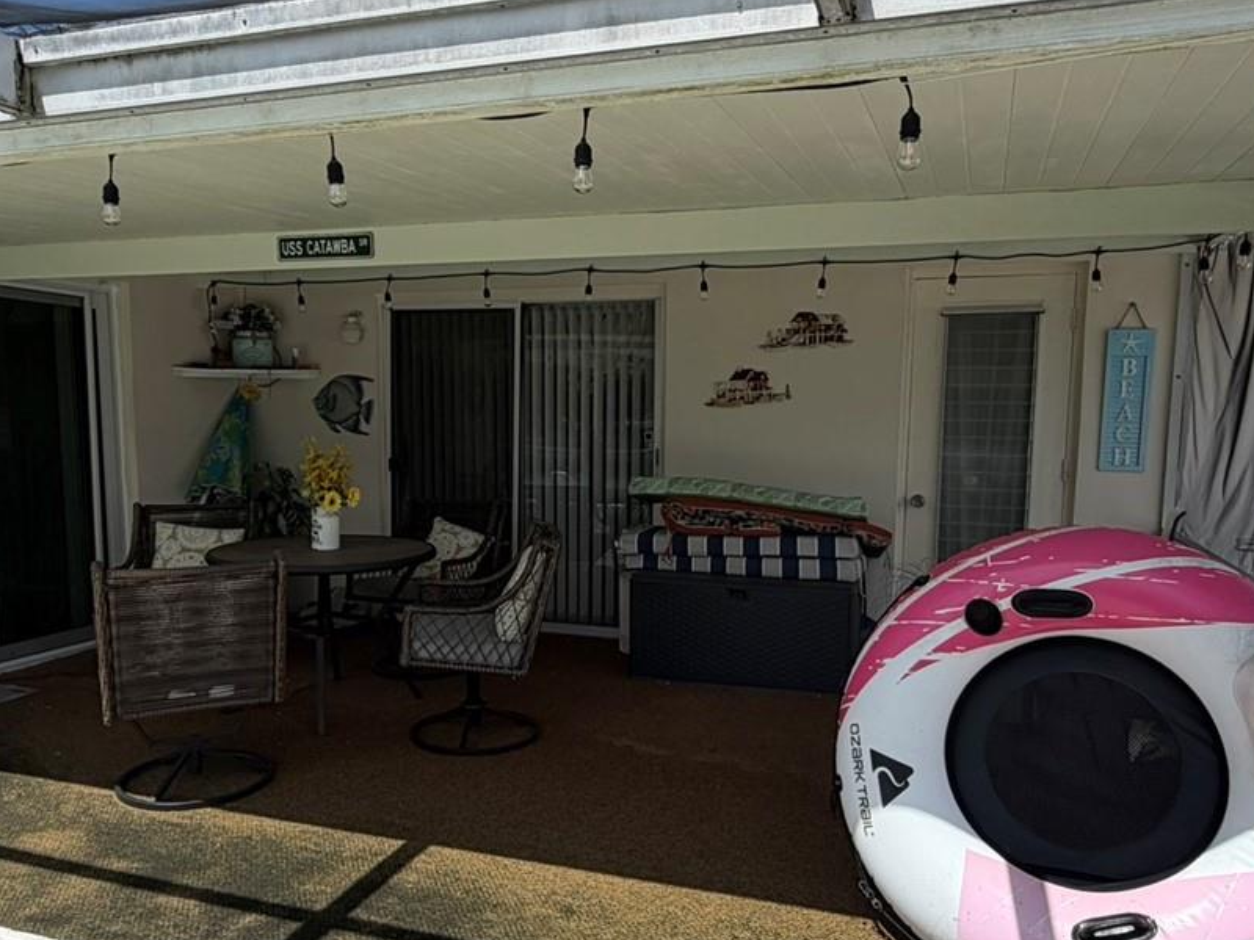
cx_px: 622
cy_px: 534
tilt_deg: -6.7
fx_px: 1014
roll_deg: -0.5
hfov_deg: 63.4
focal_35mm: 28
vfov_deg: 49.6
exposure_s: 1/770
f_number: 2.2
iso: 32
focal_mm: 2.22
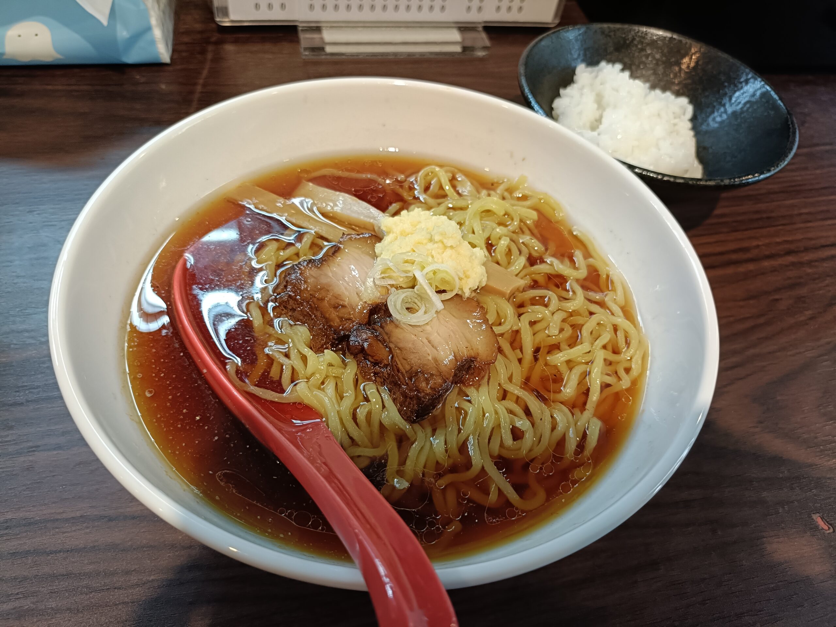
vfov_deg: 54.9
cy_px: 314
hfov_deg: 69.4
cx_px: 418
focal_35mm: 25
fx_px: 604
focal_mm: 4.7
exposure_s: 1/50
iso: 640
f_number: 1.7
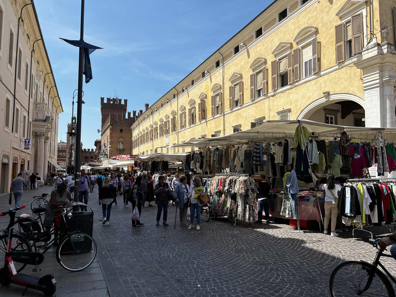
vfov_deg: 53.1
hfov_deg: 67.3
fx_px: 297
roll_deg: -0.4
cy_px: 148
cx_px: 198
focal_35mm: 26
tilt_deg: +5.2
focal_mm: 5.7
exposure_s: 1/4274
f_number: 1.5
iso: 50
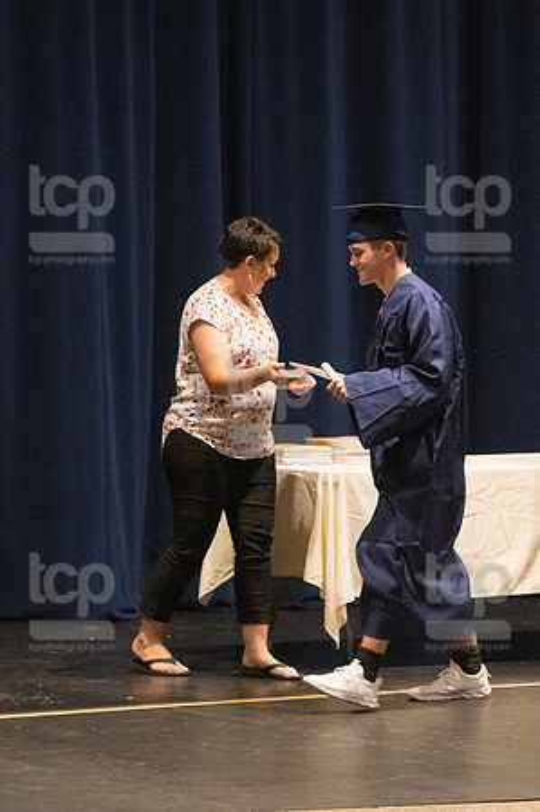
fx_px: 4555
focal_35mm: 202
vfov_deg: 10.2
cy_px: 406
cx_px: 270
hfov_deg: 6.8
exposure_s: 1/250
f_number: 4.5
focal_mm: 135
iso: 8000
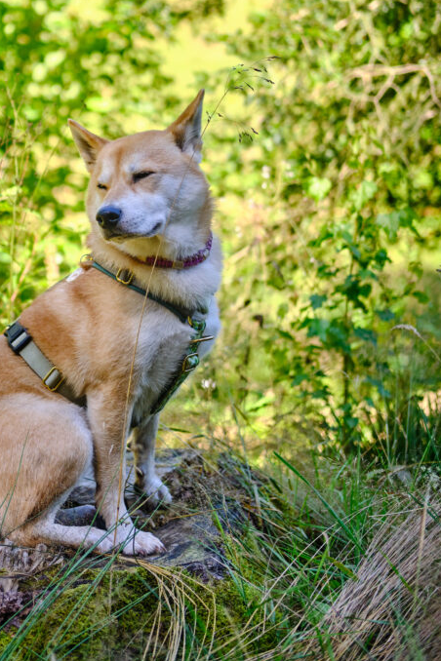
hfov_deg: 17.0
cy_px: 206
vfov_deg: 25.2
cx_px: 124
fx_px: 1470
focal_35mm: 80
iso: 200
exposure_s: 1/1000
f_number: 2
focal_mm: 35
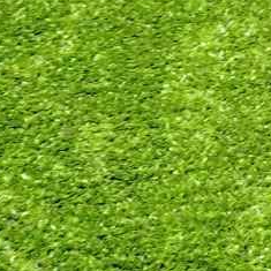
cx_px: 577
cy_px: -337
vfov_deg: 11.5
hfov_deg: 11.7
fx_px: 1151
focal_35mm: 130
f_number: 1.75
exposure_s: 1/50
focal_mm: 5.25
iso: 259
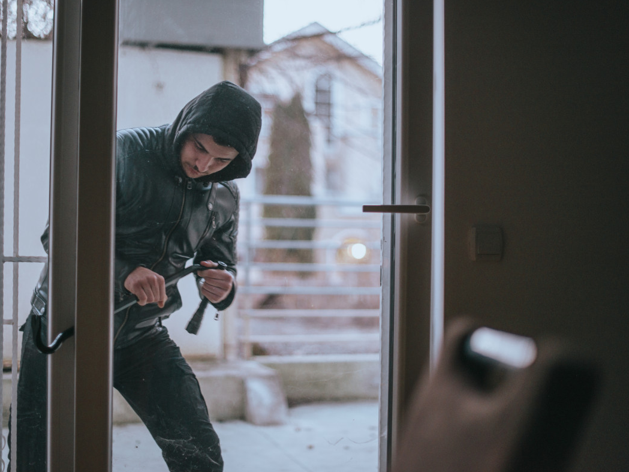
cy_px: 236
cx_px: 275
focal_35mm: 55
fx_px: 1000
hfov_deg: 34.9
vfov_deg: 26.6
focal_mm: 50
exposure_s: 1/60
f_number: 1.4
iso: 400
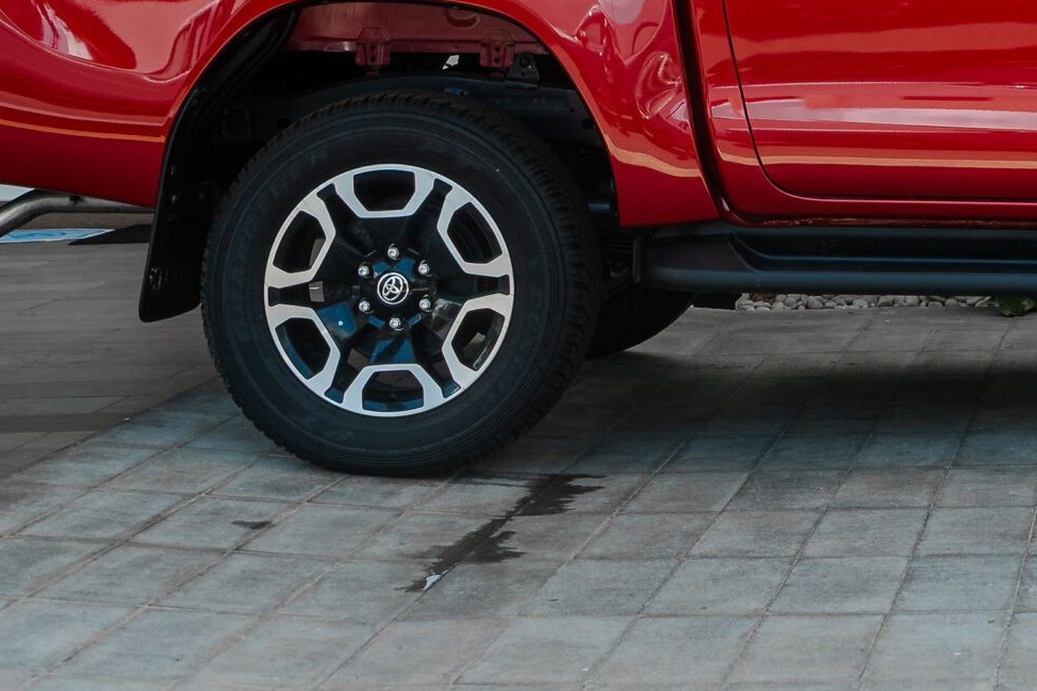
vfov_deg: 14.3
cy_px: -171
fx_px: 2649
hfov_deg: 21.2
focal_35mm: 92
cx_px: 1096
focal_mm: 35
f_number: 7.1
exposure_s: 1/160
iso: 200
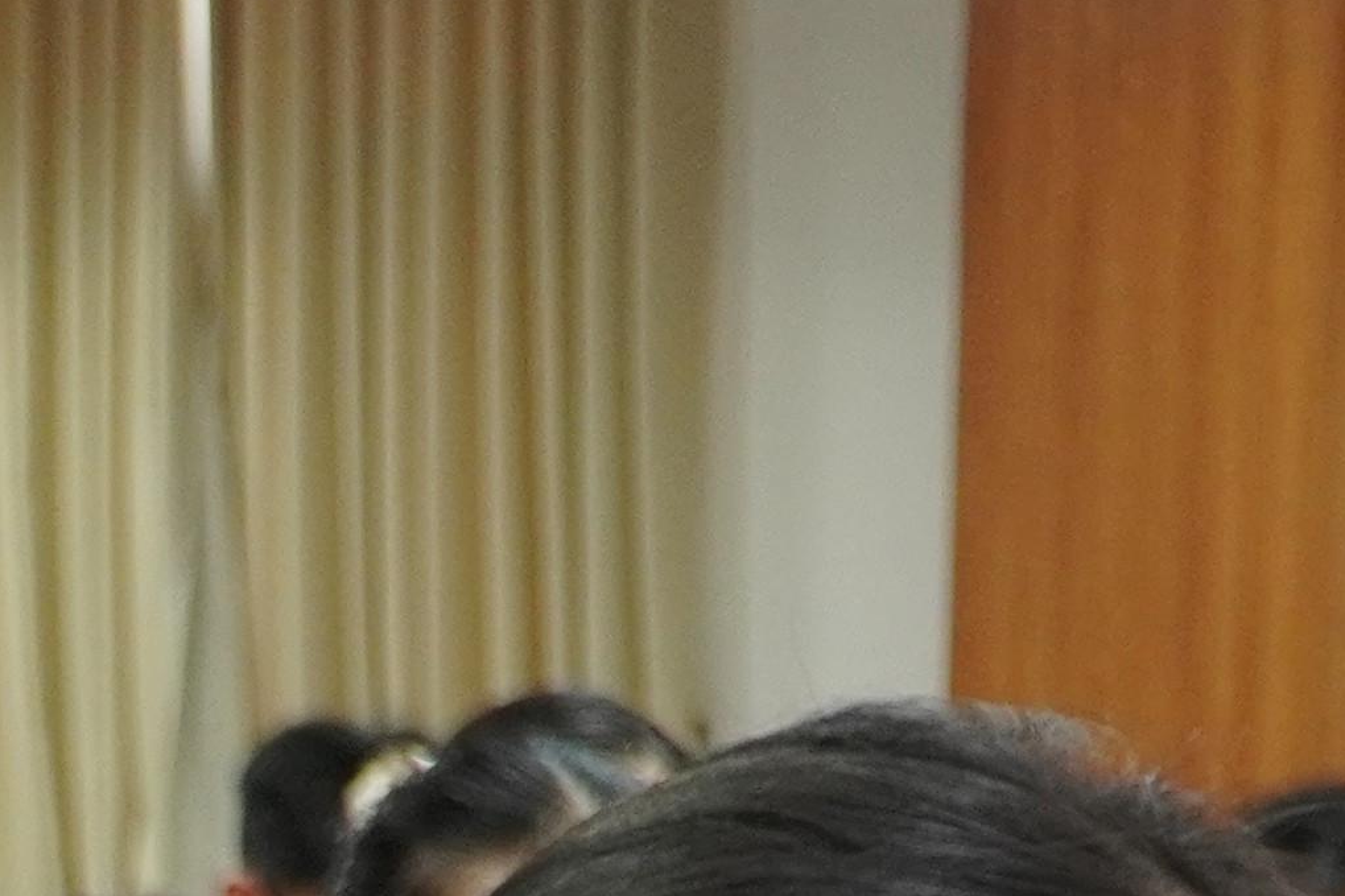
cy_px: 2630
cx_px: -624
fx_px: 7919
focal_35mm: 212
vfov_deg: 6.0
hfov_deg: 9.5
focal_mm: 24
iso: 800
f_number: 4.5
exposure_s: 1/80
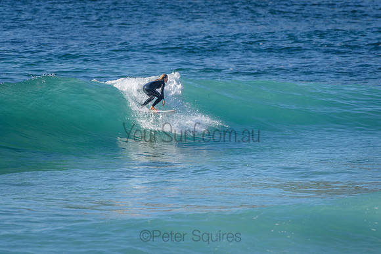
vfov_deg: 2.2
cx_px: 148
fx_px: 6487
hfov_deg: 3.4
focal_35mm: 613
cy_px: 108
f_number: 5.6
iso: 320
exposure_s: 1/2000
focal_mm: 500
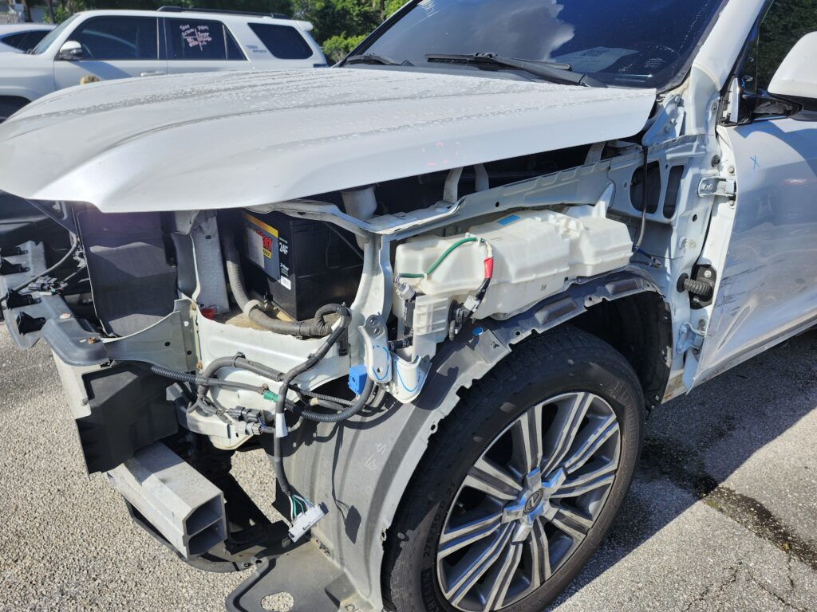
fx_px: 543
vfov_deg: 58.9
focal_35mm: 23
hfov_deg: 73.9
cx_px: 408
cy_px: 306
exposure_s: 1/1584
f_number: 1.8
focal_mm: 5.54
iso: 25
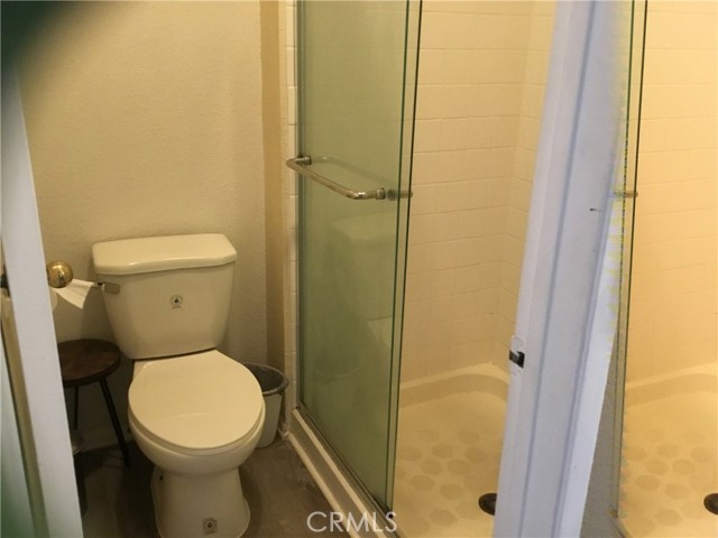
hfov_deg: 58.4
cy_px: 269
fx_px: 643
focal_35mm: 31
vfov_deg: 45.4
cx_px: 359
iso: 200
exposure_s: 1/30
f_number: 2.4
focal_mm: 3.3
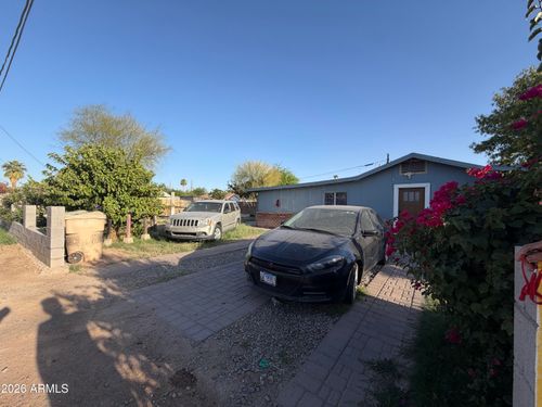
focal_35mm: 14
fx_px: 219
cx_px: 271
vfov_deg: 85.7
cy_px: 204
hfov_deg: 102.1
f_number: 2.2
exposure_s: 1/770
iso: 32
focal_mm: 2.22
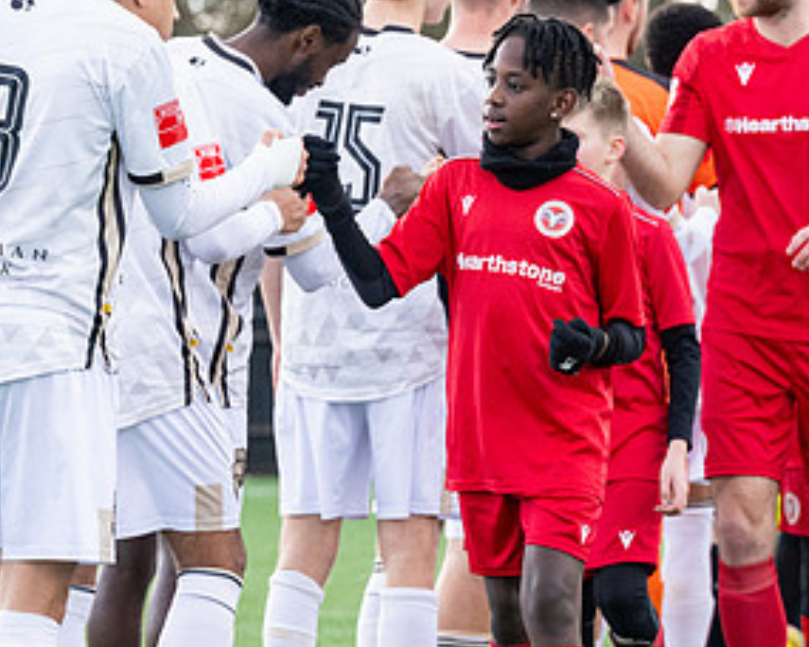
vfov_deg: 5.8
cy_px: 311
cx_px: 303
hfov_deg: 7.3
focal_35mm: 266
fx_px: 6369
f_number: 4
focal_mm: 110
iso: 800
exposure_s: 1/800
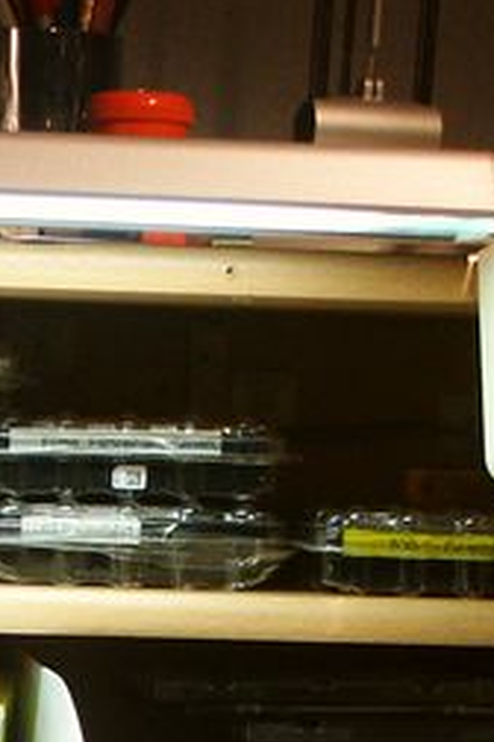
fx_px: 3128
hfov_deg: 8.9
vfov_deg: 13.2
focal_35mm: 152
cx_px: -91
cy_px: 844
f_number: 2.8
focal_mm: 10.73
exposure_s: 1/30
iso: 200
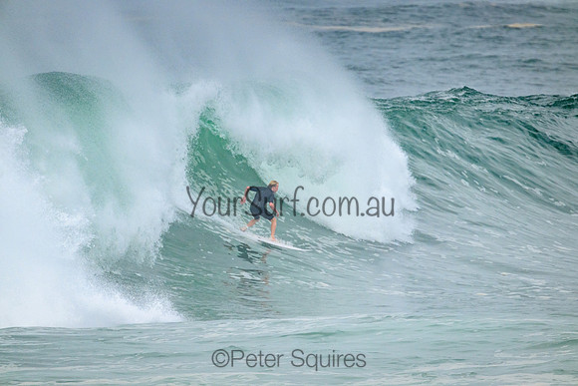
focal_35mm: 800
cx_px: 289
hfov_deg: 2.6
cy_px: 193
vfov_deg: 1.7
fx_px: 12847
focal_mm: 800
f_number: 11
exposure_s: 1/2500
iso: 1800
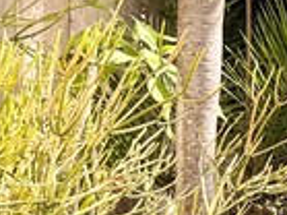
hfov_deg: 8.4
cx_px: 991
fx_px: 1466
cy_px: 108
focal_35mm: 177
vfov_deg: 8.4
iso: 100
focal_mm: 6.76
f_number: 1.78
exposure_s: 1/920
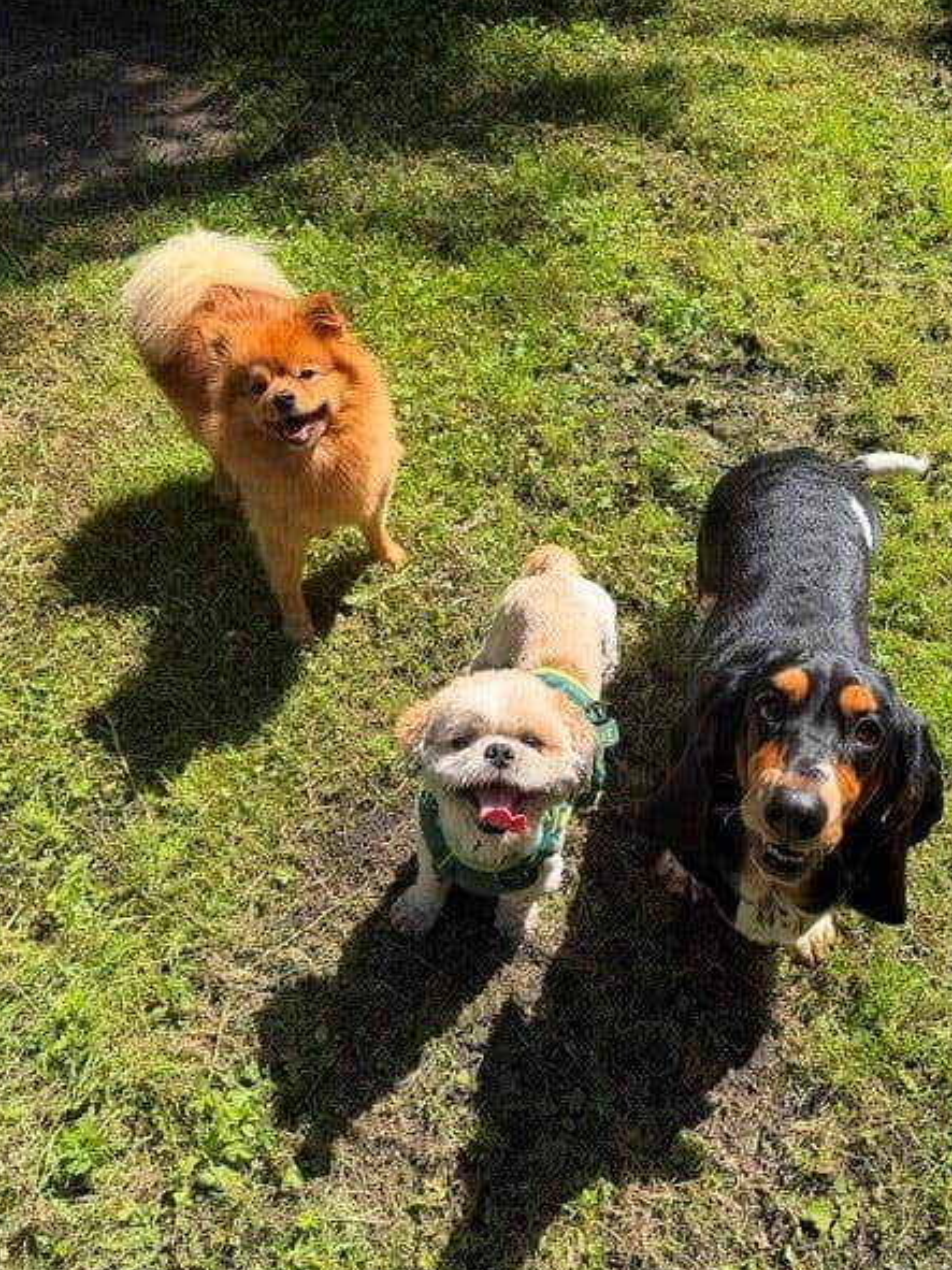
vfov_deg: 67.2
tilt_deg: -49.1
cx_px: 492
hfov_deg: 53.0
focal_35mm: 26
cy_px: 595
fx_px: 954
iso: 80
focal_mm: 6.76
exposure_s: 1/1949
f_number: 1.78
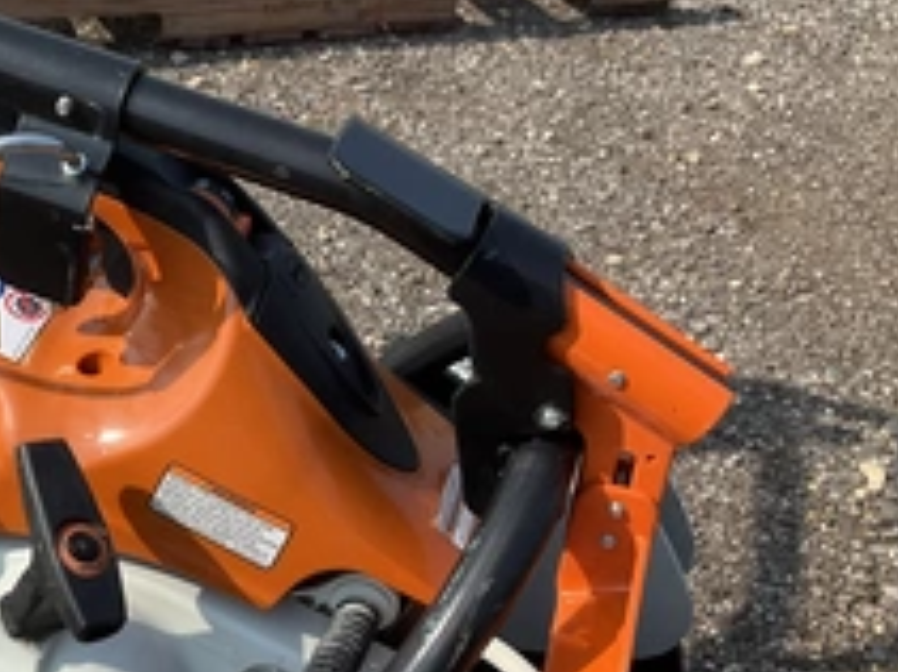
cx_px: 157
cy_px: 425
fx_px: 1426
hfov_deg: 33.7
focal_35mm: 55
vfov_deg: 26.4
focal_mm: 3
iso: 25
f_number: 1.8
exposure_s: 1/1098
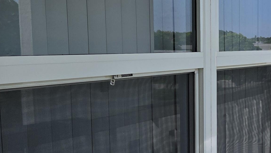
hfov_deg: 31.4
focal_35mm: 65
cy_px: 99
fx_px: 467
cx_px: 225
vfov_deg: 18.5
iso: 80
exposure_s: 1/4460
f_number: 1.8
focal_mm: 5.4
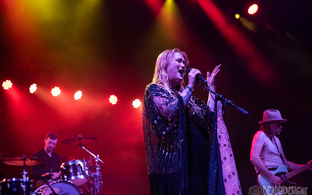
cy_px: 99
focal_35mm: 64
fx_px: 544
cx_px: 155
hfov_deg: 32.0
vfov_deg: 20.3
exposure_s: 1/500
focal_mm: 62
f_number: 3.5
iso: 2500
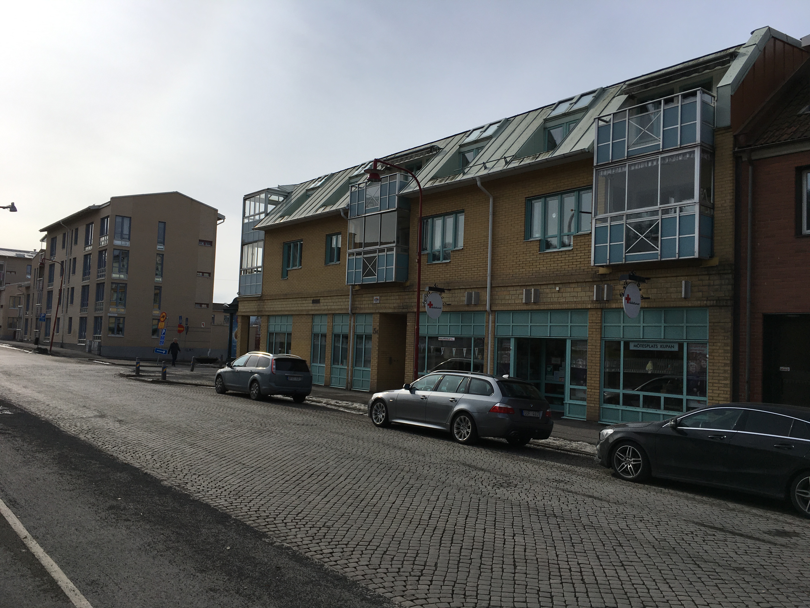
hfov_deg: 61.7
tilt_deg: +3.2
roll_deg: -2.0
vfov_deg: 48.2
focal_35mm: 29
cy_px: 304
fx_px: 679
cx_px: 405
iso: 25
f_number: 2.2
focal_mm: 4.15
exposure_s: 1/3344
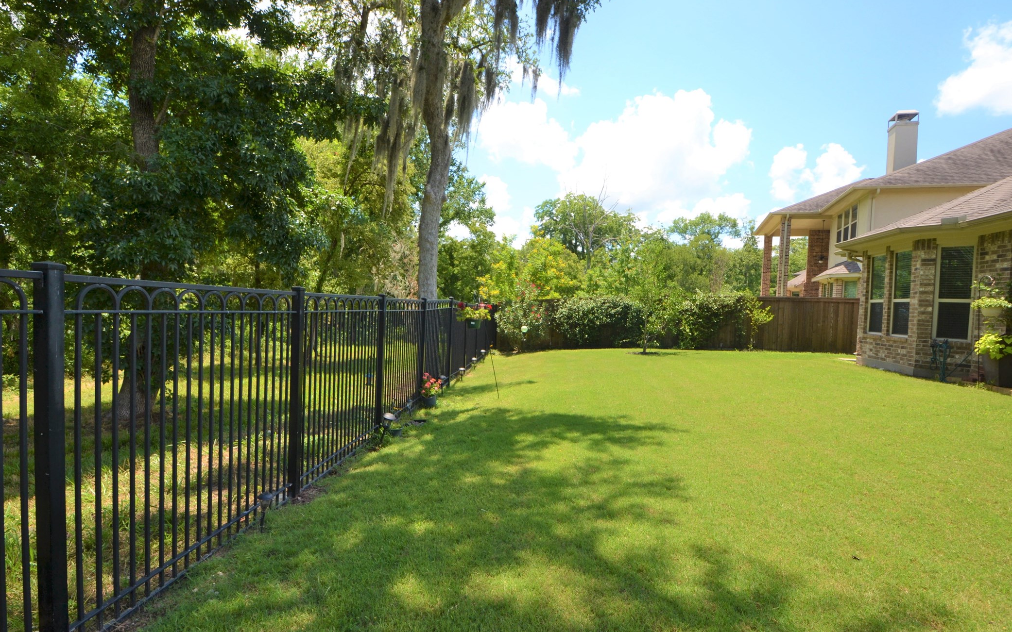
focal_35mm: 18
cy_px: 324
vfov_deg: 66.4
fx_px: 484
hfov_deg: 92.6
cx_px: 493
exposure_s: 1/200
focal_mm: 11
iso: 100
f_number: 8
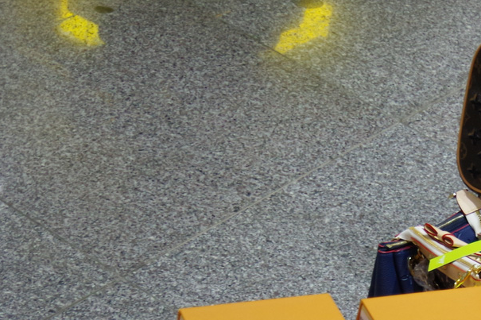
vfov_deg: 11.0
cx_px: 523
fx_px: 1589
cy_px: 505
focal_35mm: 119
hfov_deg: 16.7
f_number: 4
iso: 800
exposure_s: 1/60
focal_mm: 24
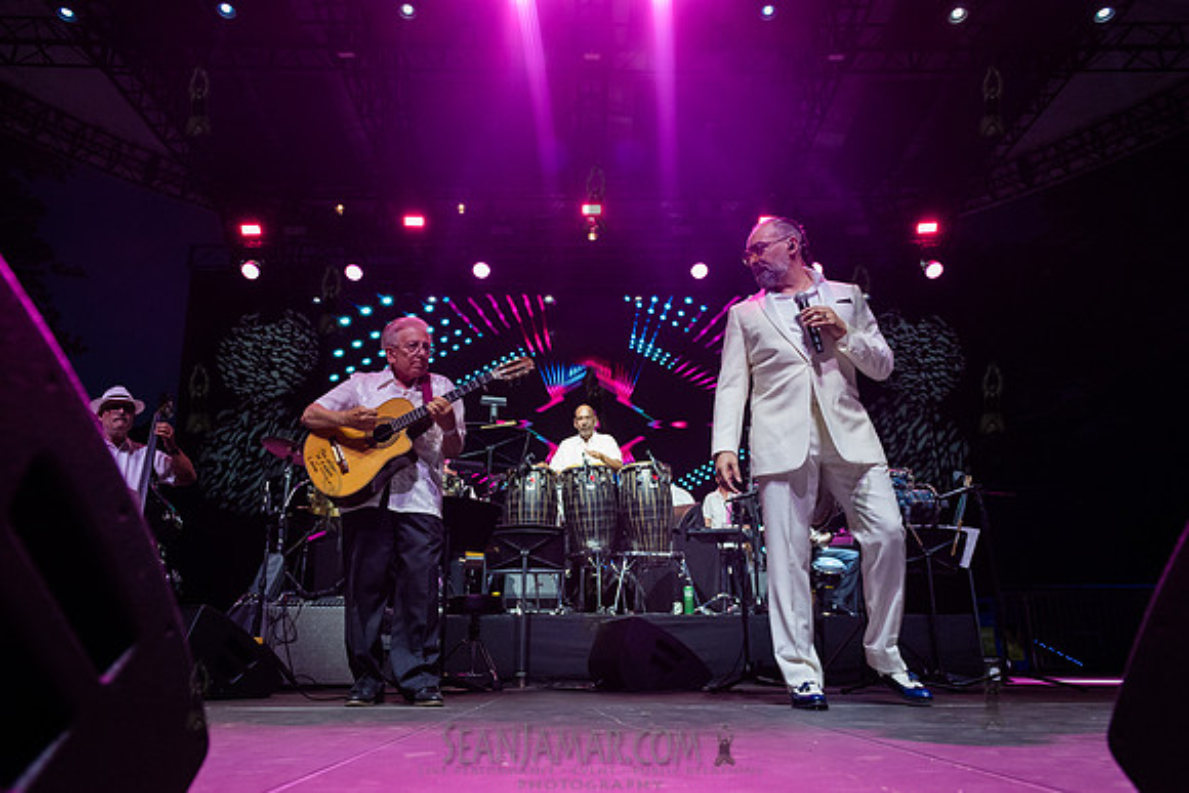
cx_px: 594
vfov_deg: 52.8
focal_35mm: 24
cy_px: 396
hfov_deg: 73.3
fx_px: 799
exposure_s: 1/500
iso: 4000
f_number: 4
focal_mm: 24
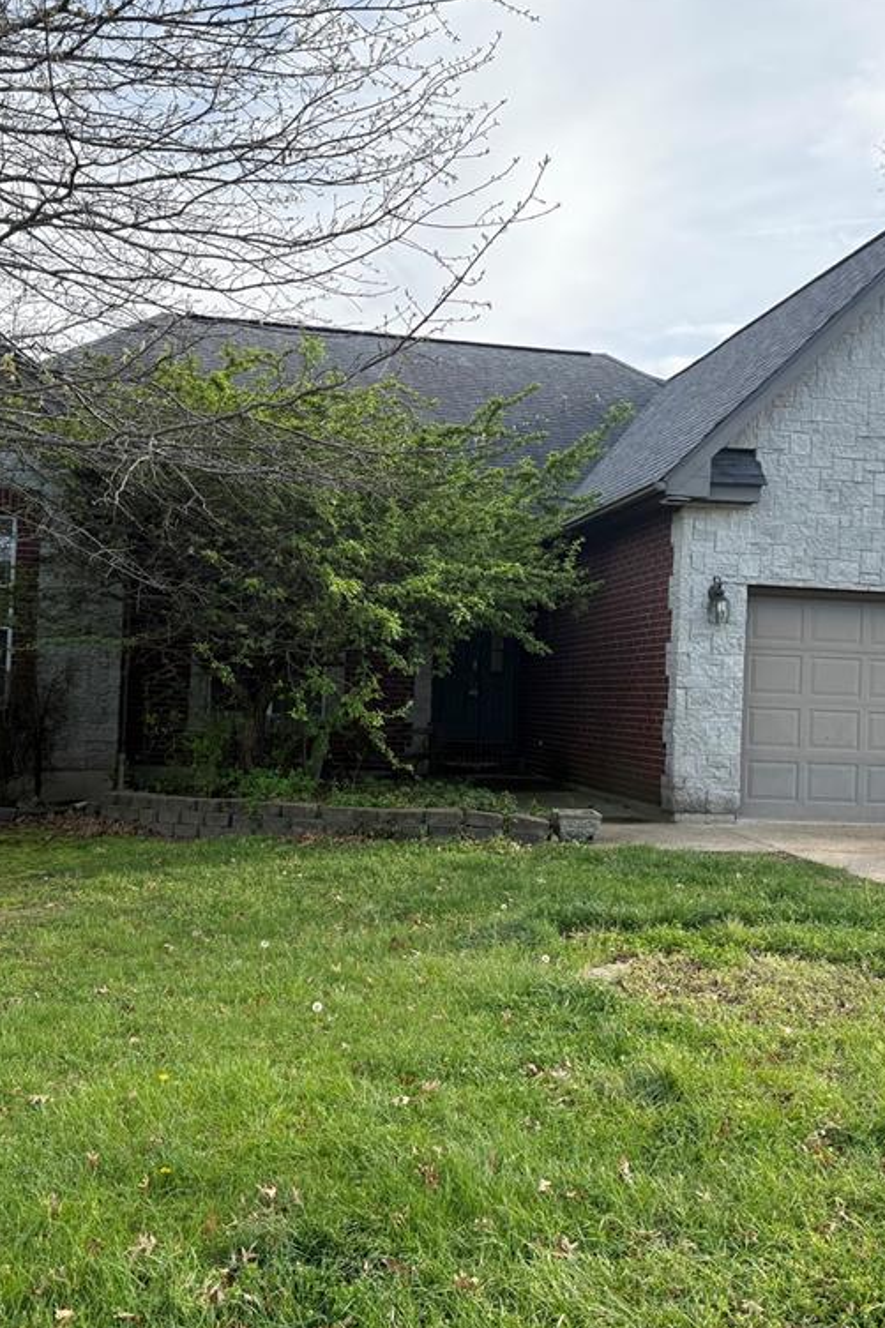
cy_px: 666
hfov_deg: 38.9
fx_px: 1254
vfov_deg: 55.8
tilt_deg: +2.2
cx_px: 447
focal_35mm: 34
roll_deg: -2.1
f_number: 1.78
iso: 100
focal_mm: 6.76
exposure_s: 1/1618
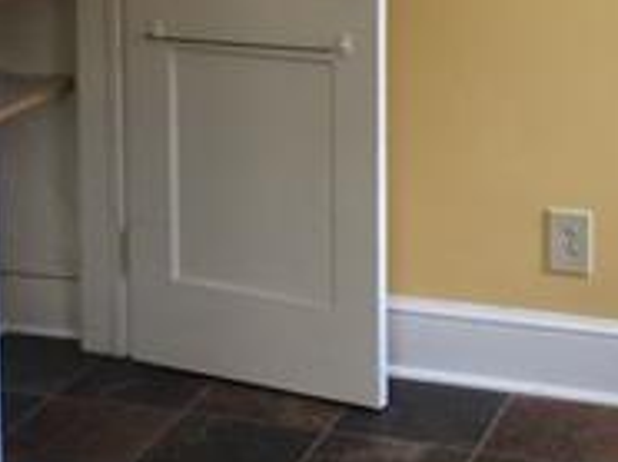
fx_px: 1783
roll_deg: +0.0
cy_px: -86
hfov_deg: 19.7
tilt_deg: -6.6
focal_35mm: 100
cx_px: 312
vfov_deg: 14.3
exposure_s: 1/30
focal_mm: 4.15
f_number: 2.2
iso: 80
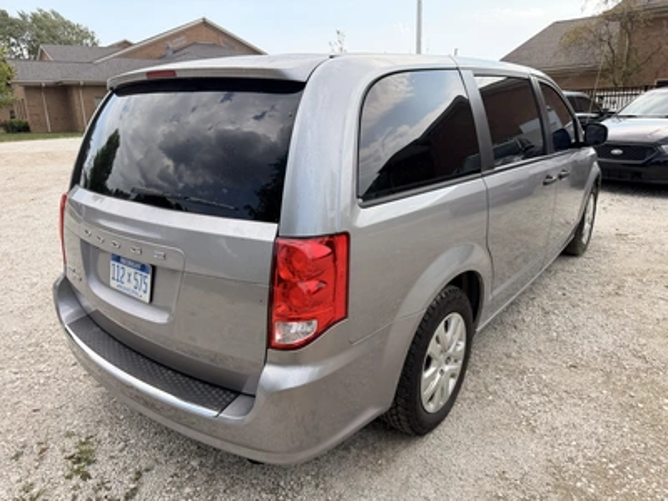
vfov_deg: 56.8
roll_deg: +5.9
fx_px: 463
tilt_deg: -15.6
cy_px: 250
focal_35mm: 24
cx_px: 334
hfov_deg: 71.6
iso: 80
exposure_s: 1/2110
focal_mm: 6.76
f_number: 1.78
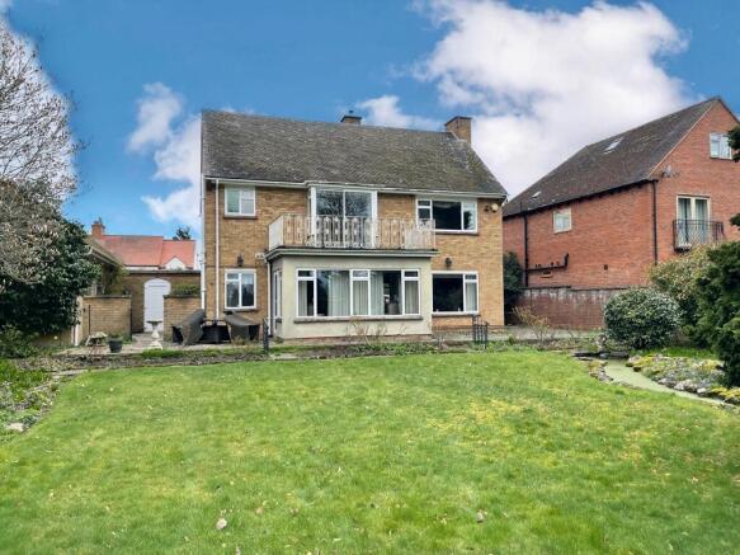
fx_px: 556
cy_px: 278
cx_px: 370
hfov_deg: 67.3
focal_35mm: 26
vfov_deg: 53.0
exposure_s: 1/1493
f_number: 1.6
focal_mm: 5.1
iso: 32
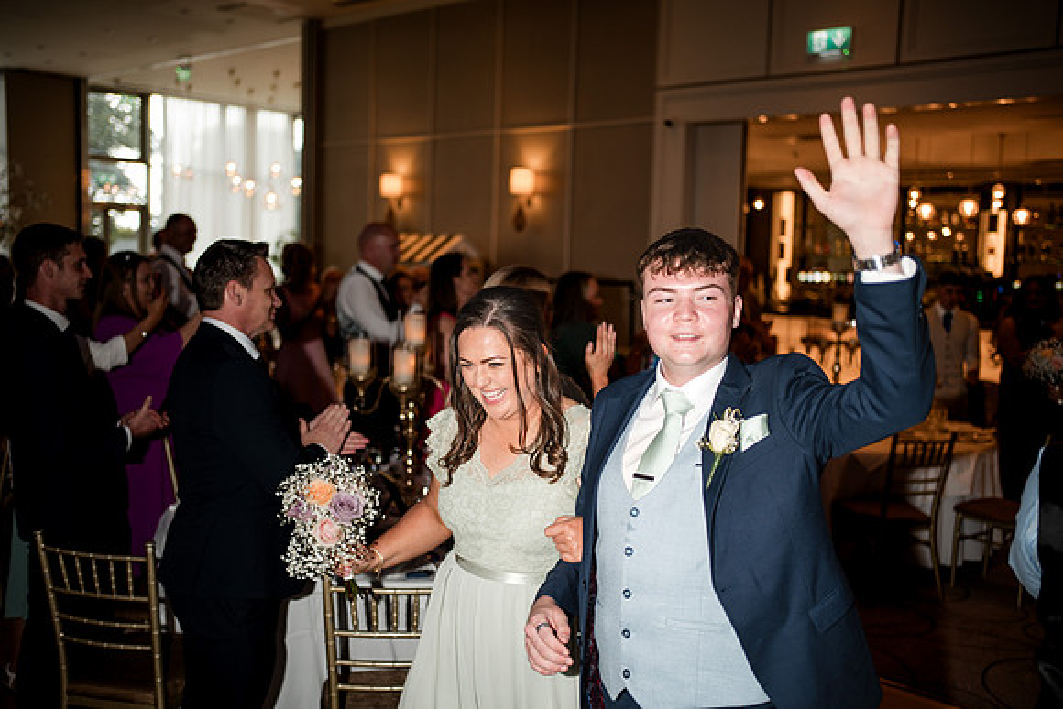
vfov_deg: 37.9
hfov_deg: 54.4
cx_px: 532
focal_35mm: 35
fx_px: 1034
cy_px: 354
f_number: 1.8
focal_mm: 35
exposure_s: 1/200
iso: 200
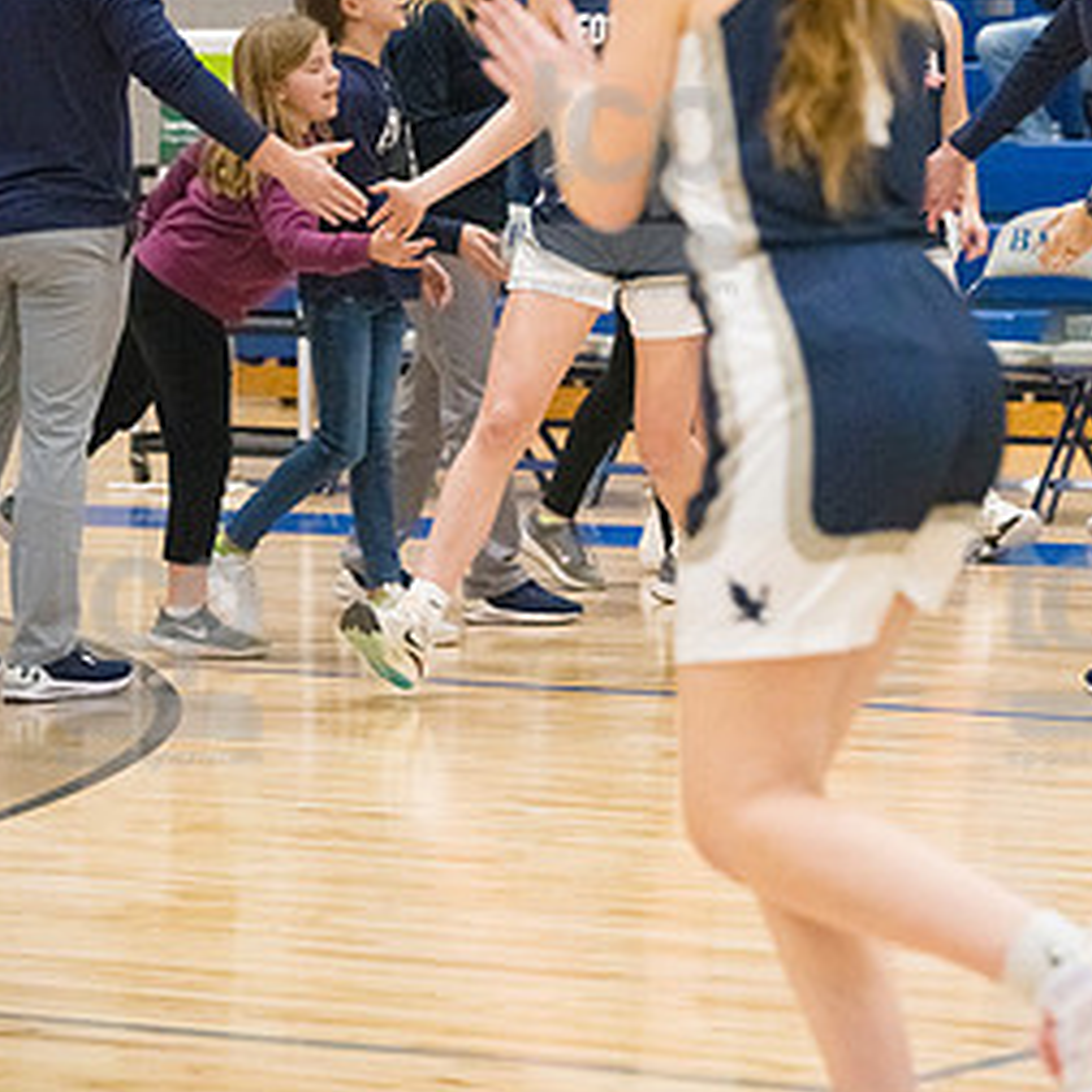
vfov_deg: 9.2
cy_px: 181
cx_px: 634
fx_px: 6745
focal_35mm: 189
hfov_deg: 9.3
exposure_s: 1/1600
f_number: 4.5
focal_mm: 125
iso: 10000
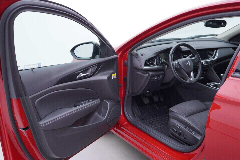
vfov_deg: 36.9
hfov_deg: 53.1
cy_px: 80
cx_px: 120
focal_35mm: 36
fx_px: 240
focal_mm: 24
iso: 125
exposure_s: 1/50
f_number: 3.2
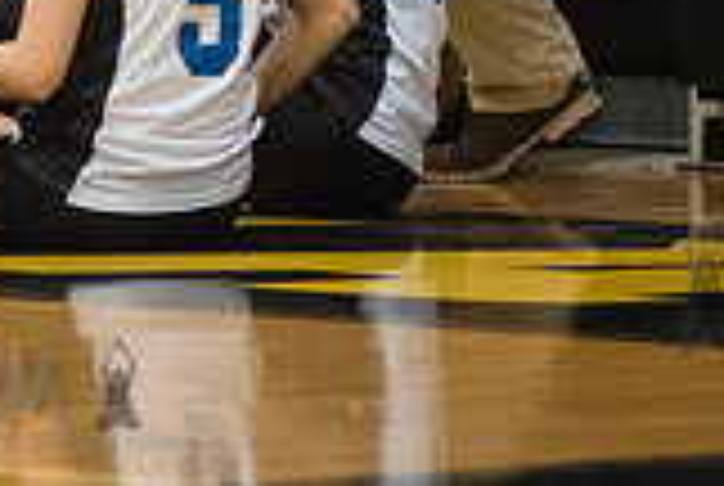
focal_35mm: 729
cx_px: -51
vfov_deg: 1.9
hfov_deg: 2.8
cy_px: -395
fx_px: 14688
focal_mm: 170
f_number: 3.2
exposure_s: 1/250
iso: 5000
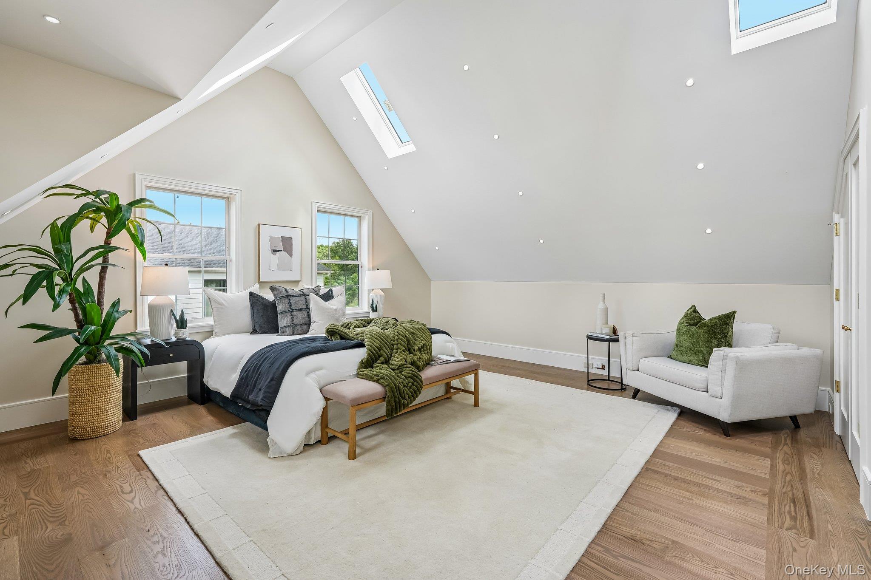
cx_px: 436
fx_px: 399
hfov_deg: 95.0
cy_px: 290
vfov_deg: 72.0
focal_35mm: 16
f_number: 9
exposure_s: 1/30
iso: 200
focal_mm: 16.5
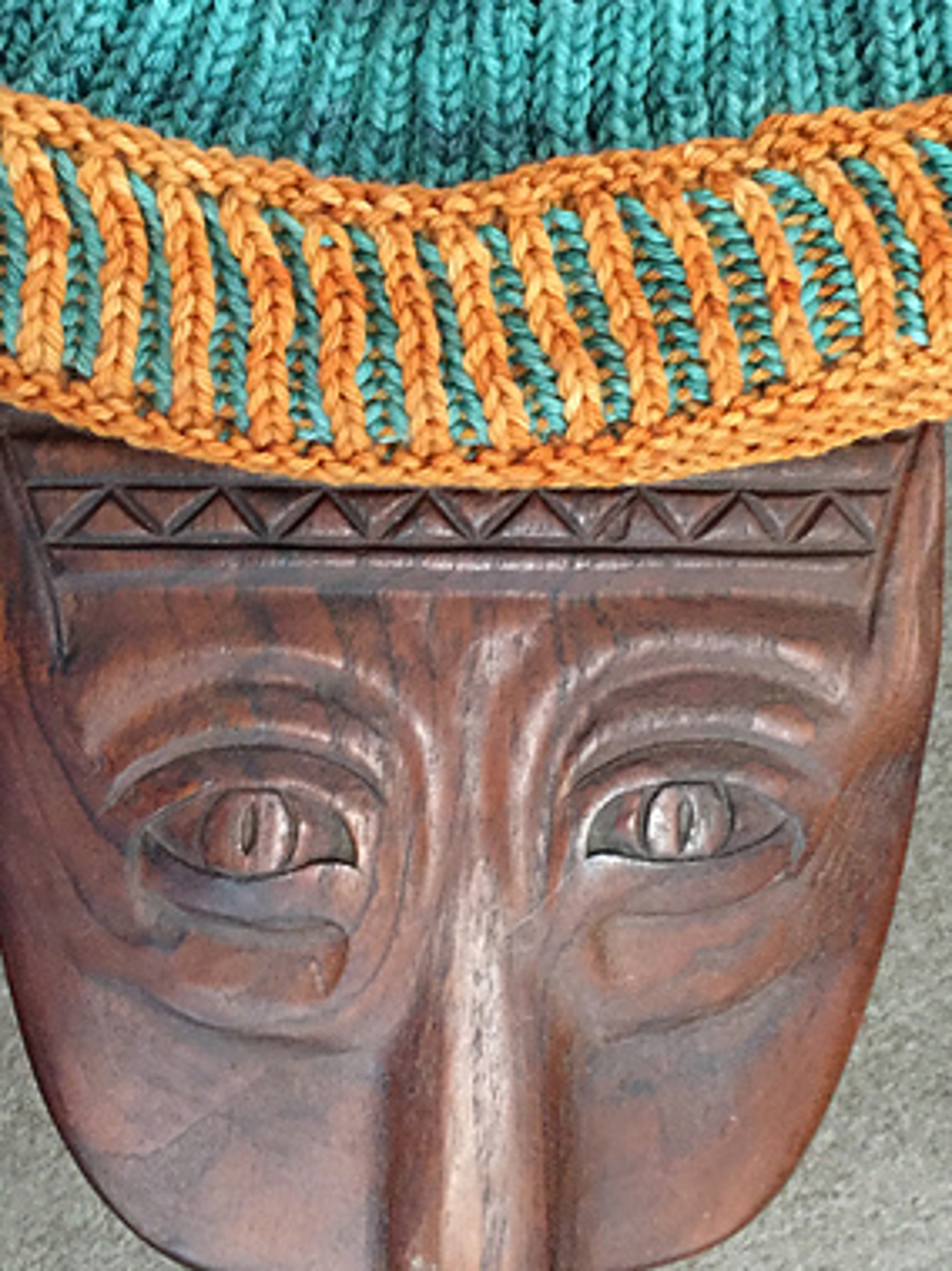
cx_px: 459
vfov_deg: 38.6
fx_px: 1798
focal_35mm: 49
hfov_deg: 29.7
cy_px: 466
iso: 320
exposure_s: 1/15
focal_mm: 4.15
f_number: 2.2
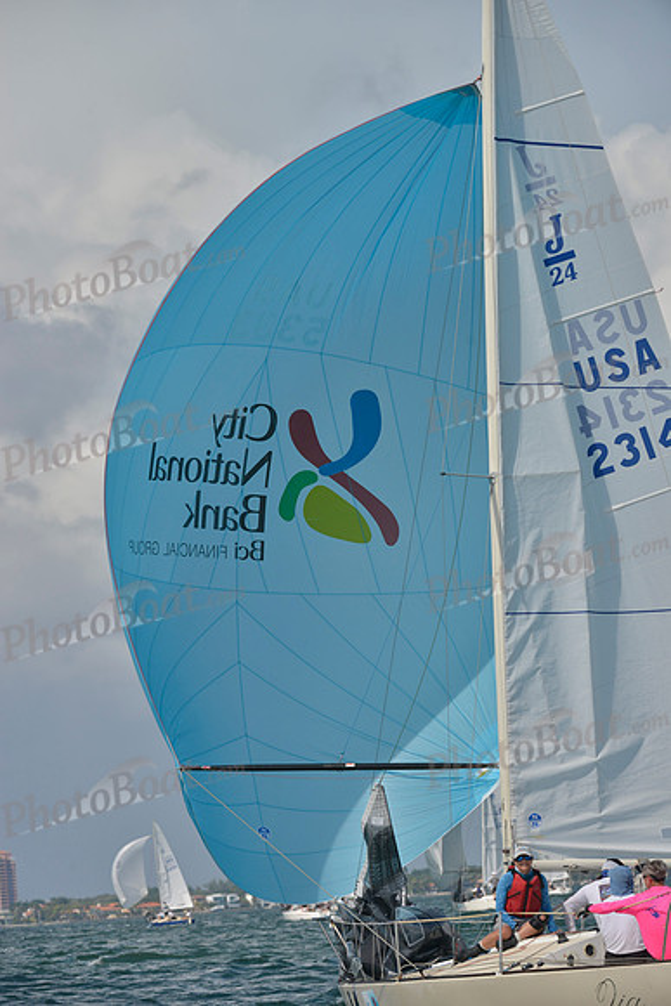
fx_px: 5588
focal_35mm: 200
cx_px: 336
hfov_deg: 6.9
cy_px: 503
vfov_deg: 10.3
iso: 200
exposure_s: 1/1250
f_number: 8
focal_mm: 200
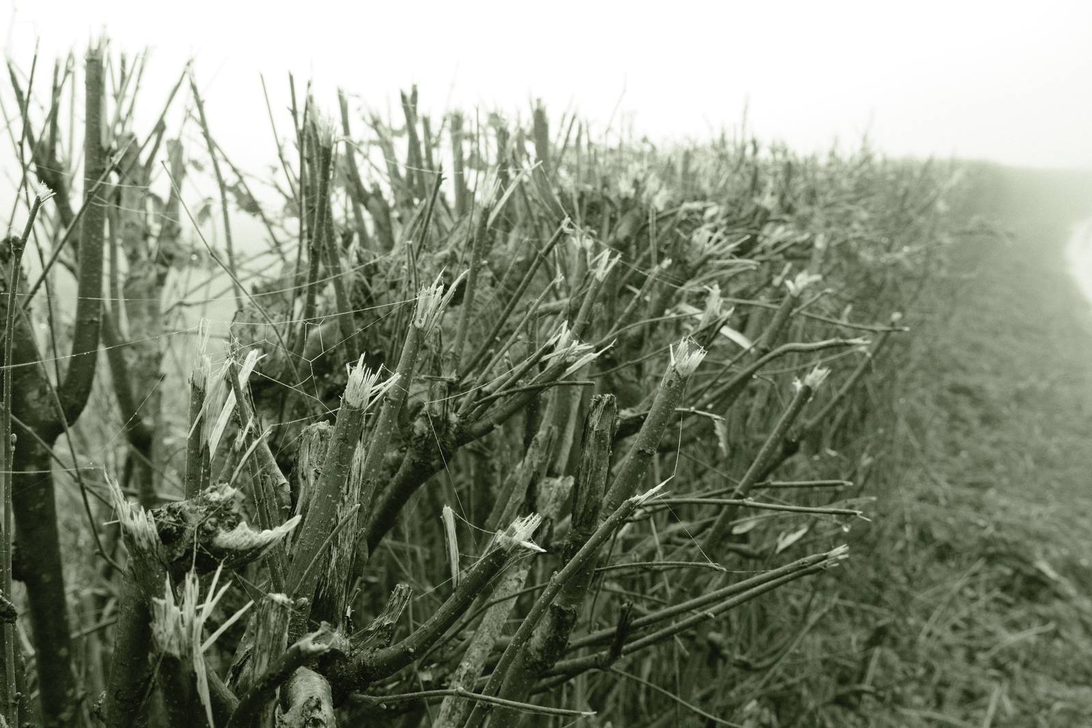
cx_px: 546
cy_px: 364
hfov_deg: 57.2
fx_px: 1001
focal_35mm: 33
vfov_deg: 40.0
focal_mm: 22.3
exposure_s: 1/120
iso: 640
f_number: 8
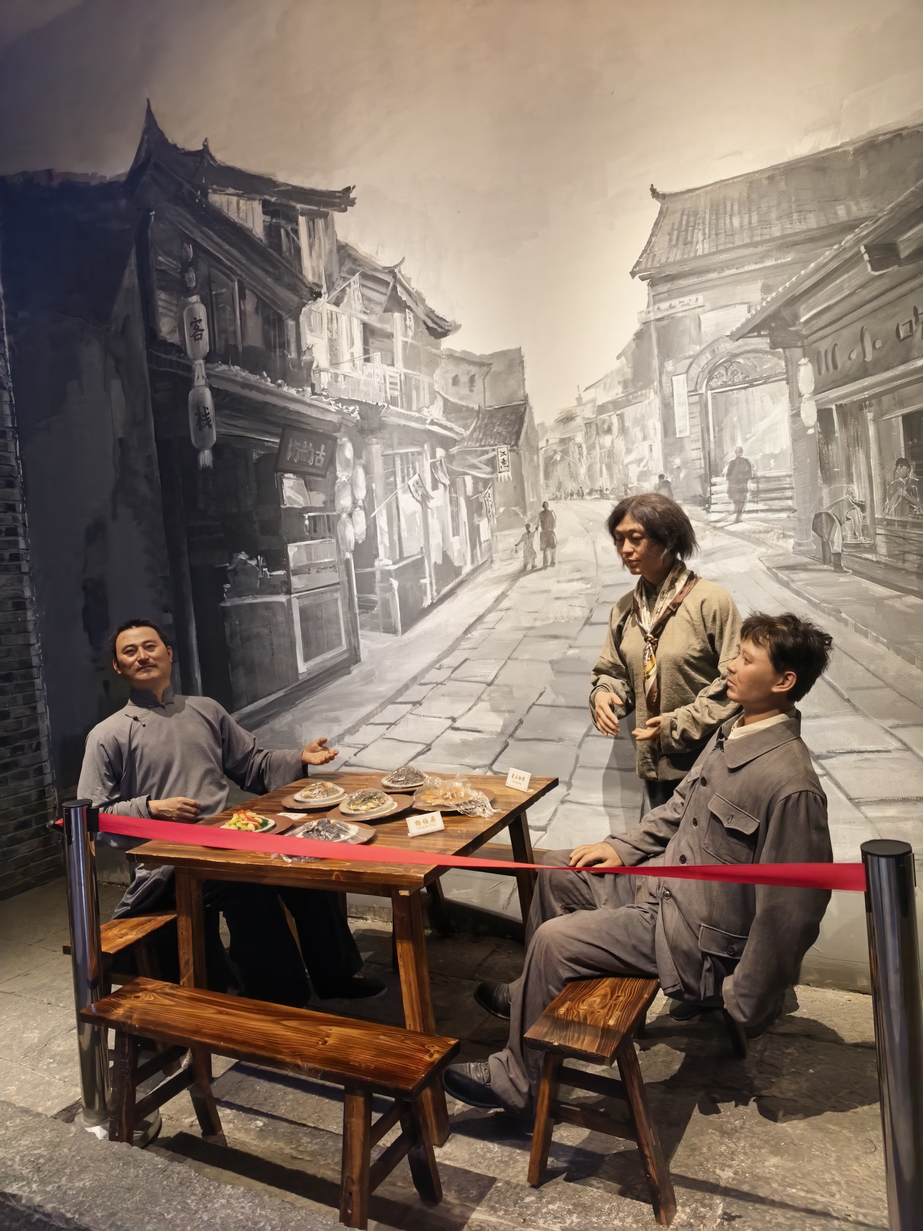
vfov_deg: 71.6
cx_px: 462
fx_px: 853
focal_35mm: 24
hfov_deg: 56.8
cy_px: 616
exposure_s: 1/50
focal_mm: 5.75
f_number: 1.4
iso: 320
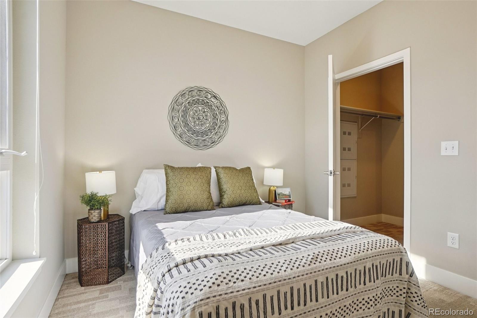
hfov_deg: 90.0
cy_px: 159
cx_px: 238
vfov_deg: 67.4
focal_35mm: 18
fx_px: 238
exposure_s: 1/30
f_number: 8
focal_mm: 12
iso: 100
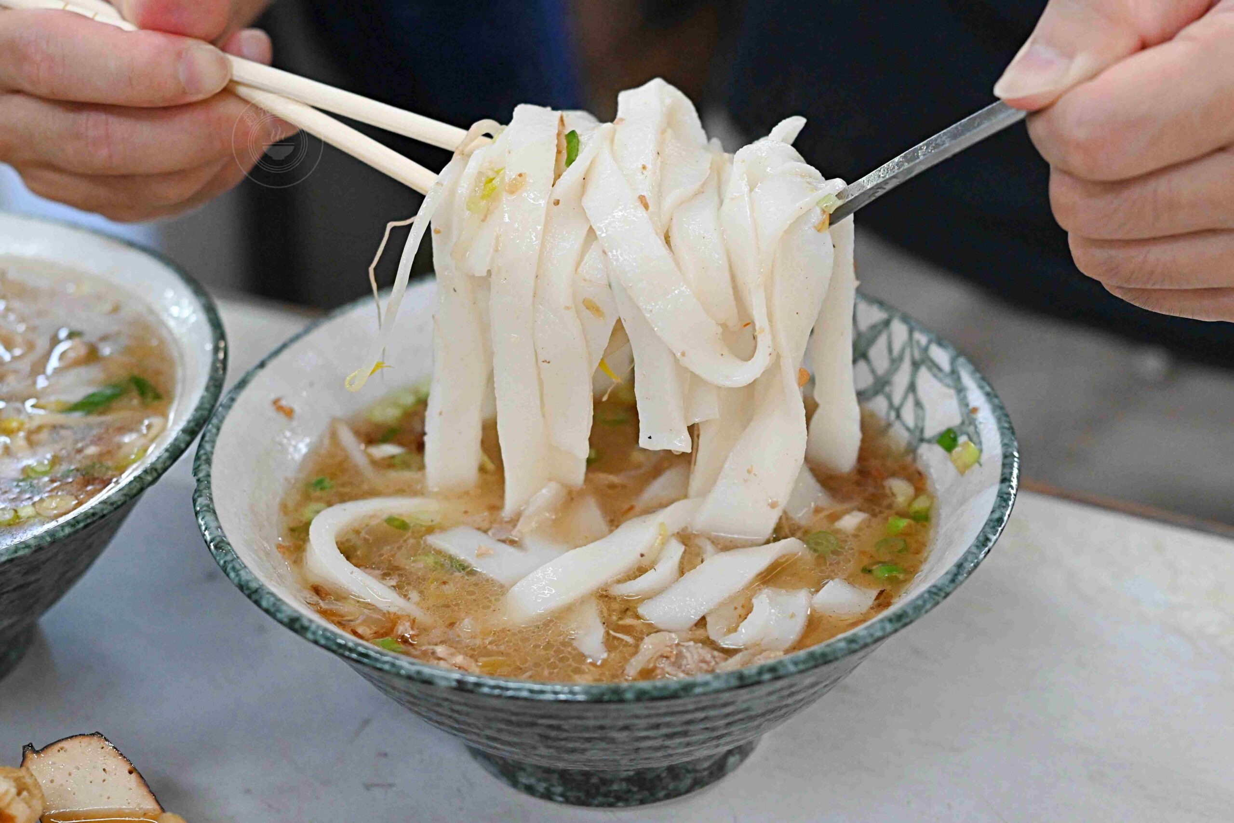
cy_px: 412
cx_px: 617
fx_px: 2571
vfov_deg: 18.2
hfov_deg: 27.0
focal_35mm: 75
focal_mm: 50
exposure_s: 1/250
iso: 3200
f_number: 3.2
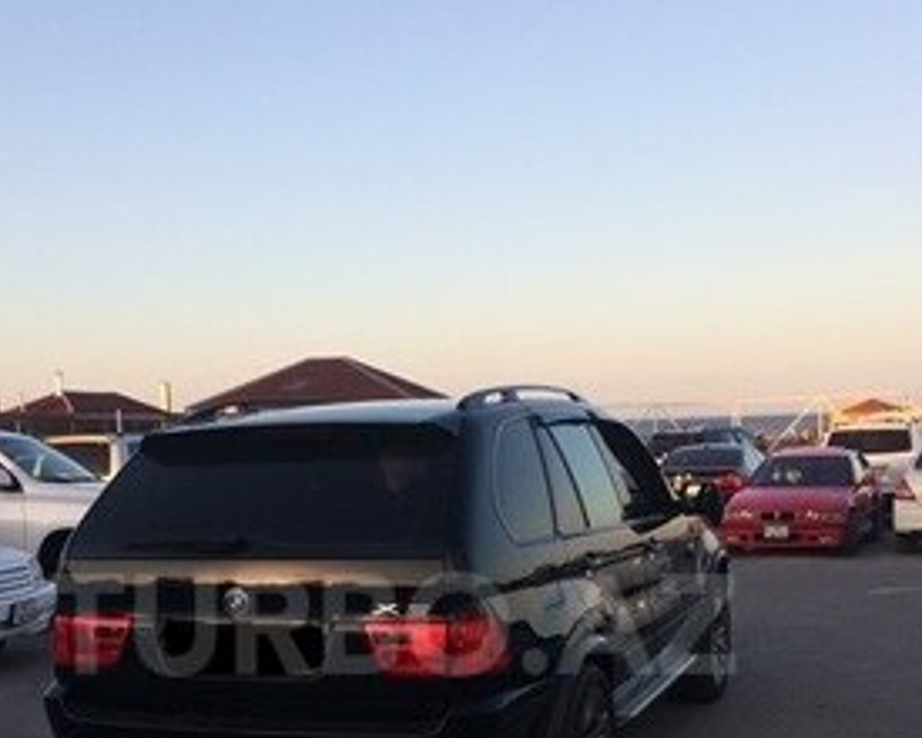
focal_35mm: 51
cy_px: 624
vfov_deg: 28.8
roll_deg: +1.2
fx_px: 1392
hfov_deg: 36.6
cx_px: 392
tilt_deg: -8.5
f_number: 2.2
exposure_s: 1/432
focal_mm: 4.15
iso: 32
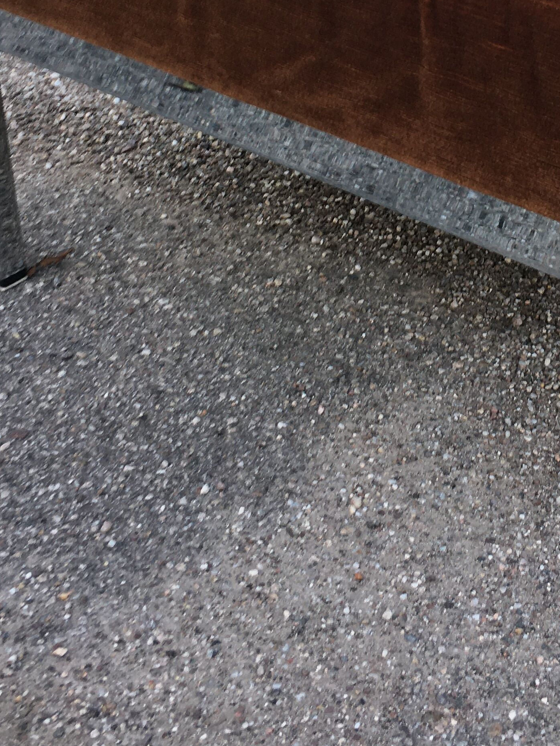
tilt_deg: -23.8
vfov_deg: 29.7
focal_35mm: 63
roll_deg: -1.8
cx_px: 447
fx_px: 1359
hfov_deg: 23.0
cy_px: 112
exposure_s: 1/50
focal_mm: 4.15
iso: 32
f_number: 2.2
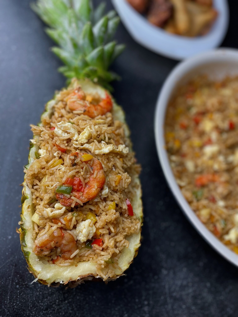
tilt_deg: -62.6
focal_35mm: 26
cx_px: 119
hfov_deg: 53.1
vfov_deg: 67.3
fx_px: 238
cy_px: 158
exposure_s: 1/121
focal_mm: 4.2
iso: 32
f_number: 1.6
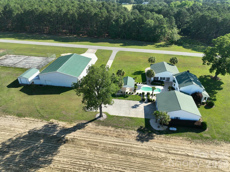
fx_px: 159
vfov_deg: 56.8
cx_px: 115
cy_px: 86
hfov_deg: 71.6
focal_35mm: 24
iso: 100
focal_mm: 12.29
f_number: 2.8
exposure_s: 1/60
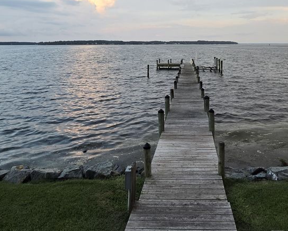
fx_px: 239
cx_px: 186
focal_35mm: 28
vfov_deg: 47.8
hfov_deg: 61.1
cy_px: 37
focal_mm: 2.2
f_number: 2.2
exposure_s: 1/177
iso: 50
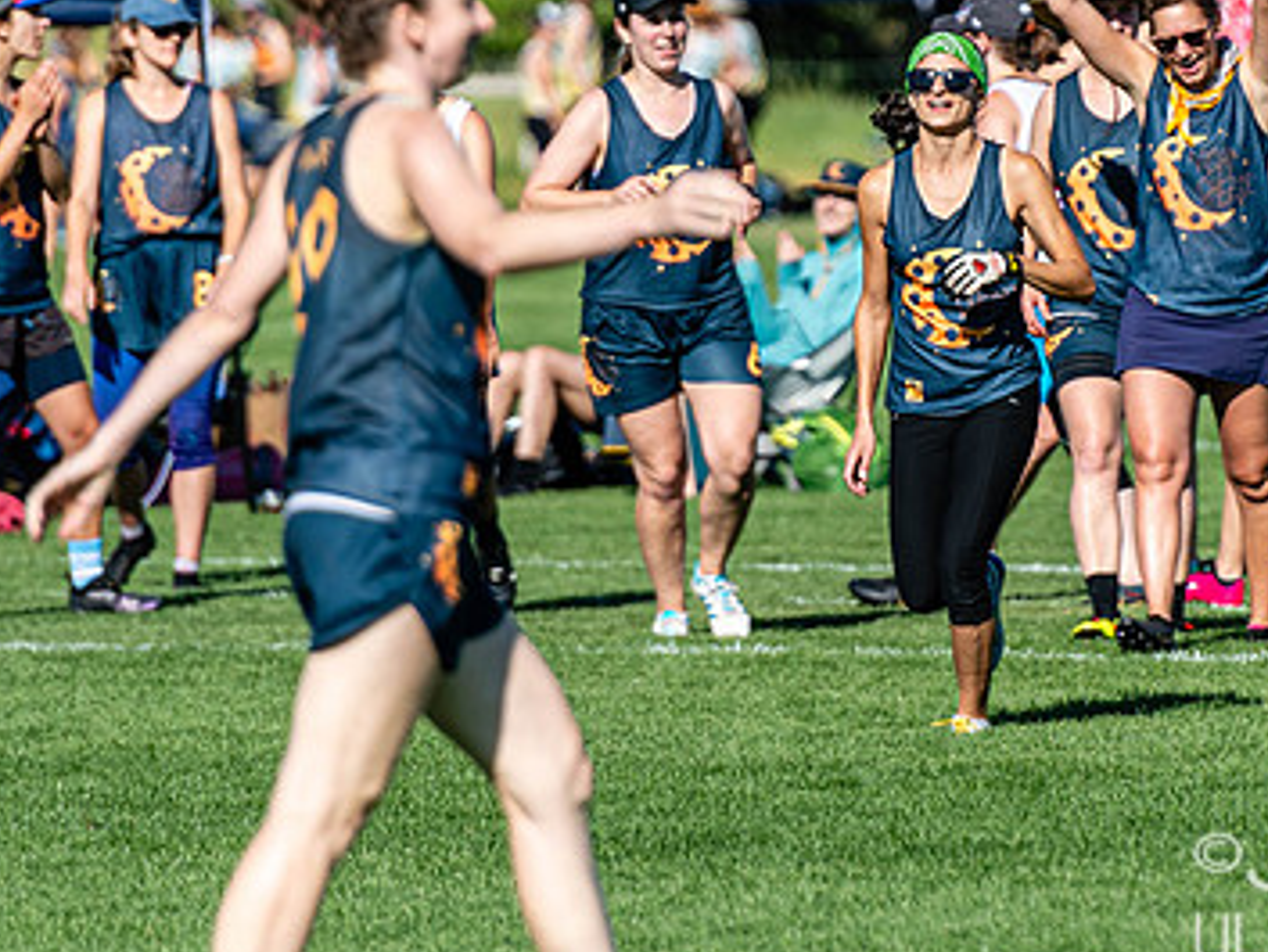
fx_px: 24148
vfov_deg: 2.3
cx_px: 1134
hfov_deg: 3.0
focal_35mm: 659
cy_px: 44
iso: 110
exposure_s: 1/2000
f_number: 3.2
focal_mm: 200
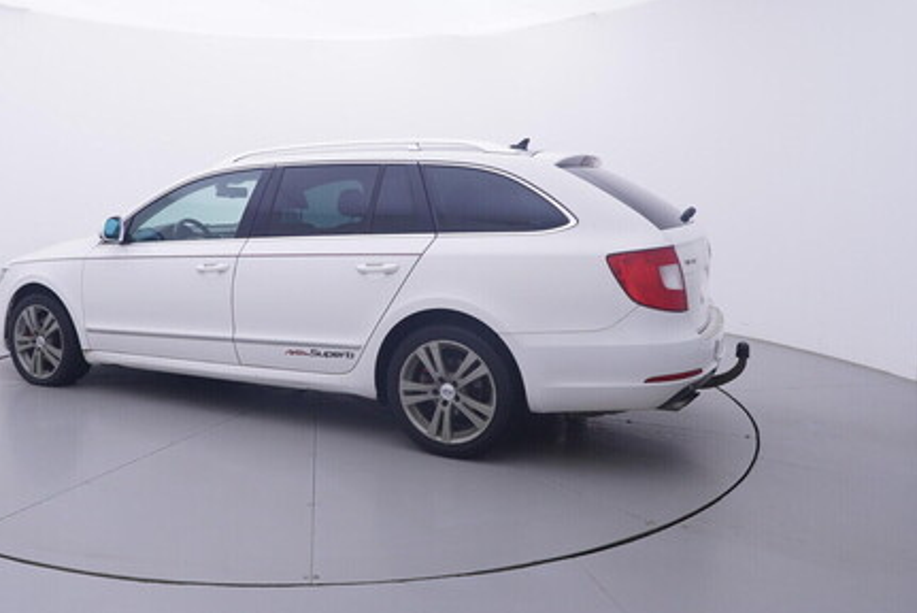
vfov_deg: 45.2
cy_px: 235
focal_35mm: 29
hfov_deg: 63.4
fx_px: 730
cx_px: 346
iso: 200
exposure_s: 1/80
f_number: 5
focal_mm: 15
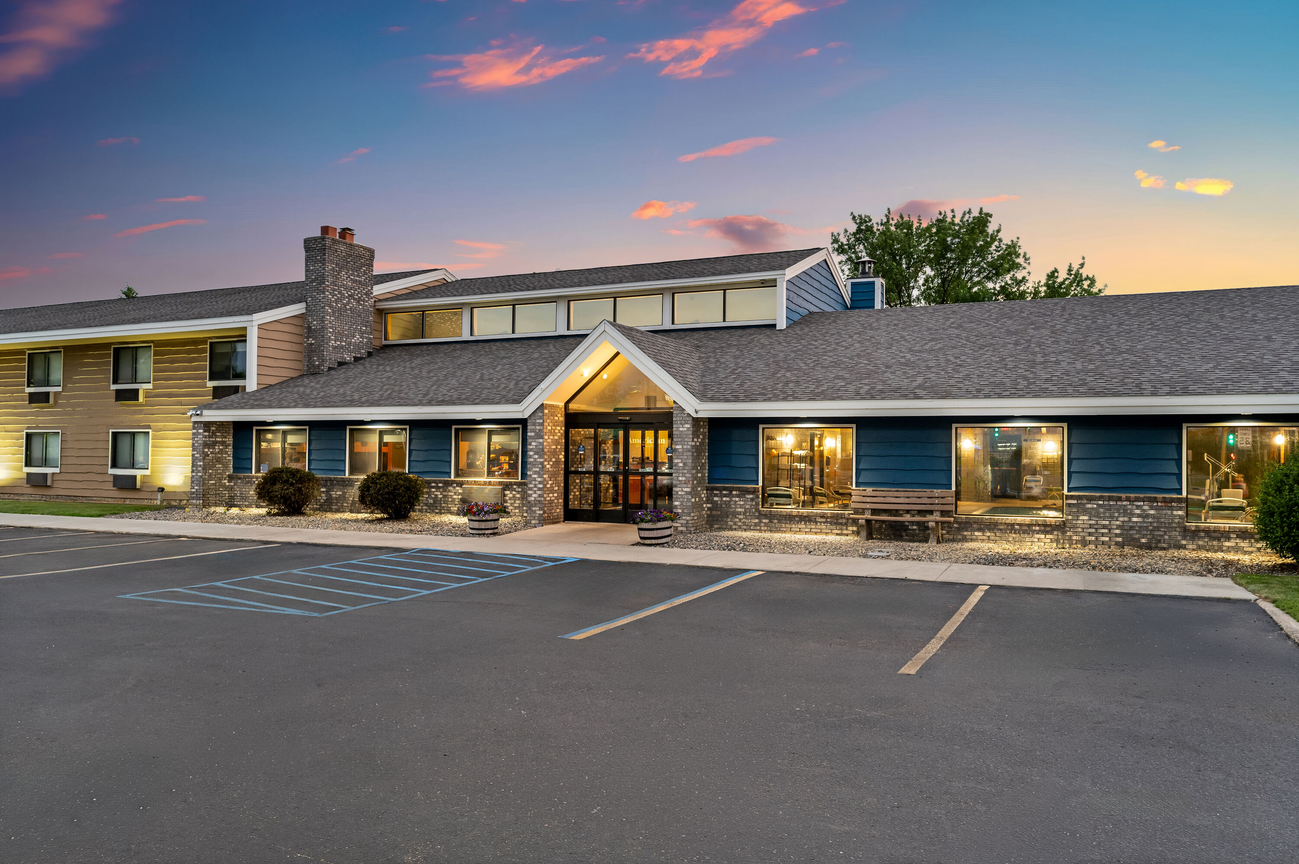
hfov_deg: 72.7
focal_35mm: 24
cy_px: 432
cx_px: 650
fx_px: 883
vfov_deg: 52.1
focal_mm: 24.5
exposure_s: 1/1.67
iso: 800
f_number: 8
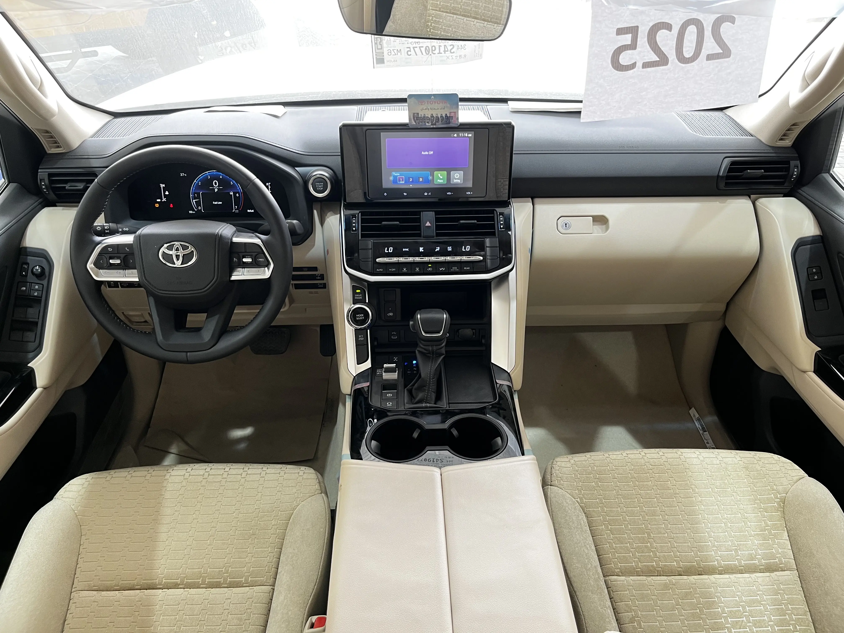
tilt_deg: -35.2
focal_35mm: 26
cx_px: 422
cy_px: 316
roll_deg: -0.1
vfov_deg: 53.1
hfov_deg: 67.3
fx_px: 634
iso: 125
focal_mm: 5.1
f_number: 1.6
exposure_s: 1/64
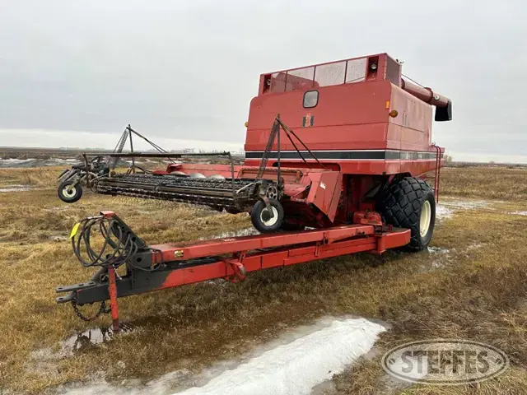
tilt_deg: -3.2
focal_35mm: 24
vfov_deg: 56.8
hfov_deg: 71.6
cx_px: 264
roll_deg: +0.1
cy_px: 198
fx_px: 365
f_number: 1.78
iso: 80
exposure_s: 1/412
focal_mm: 6.86
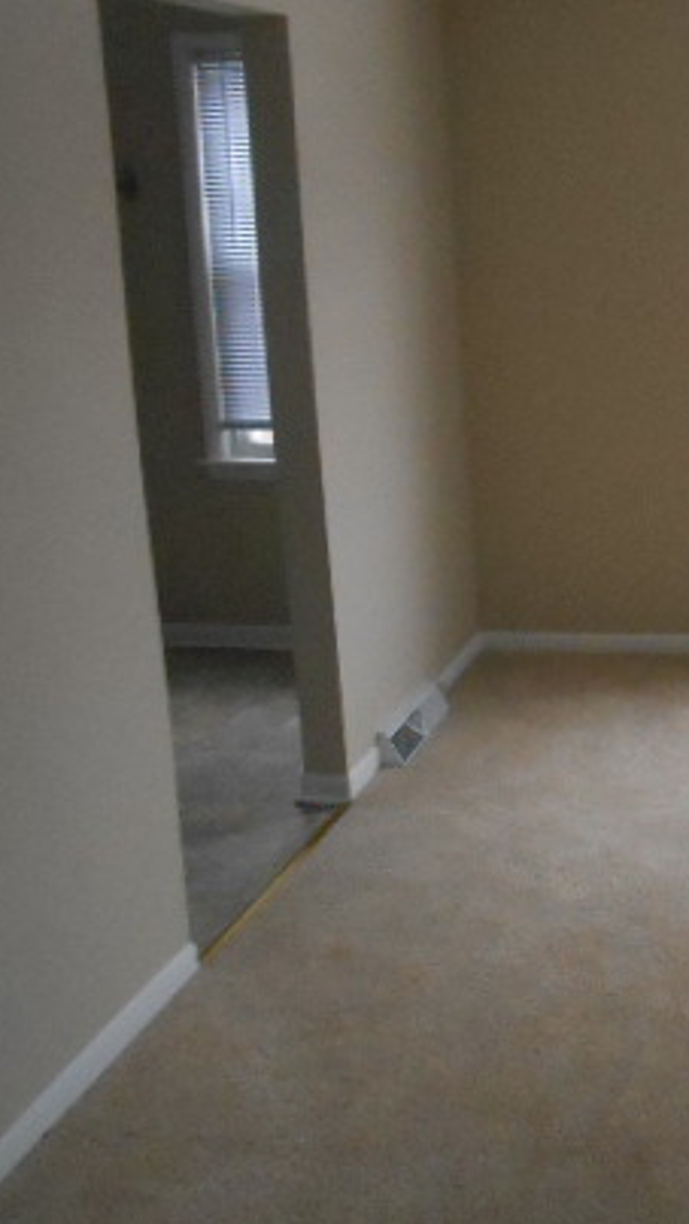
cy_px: 510
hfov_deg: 23.7
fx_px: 1460
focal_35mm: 45
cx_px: 877
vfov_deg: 45.3
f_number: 3.2
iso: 800
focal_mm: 4.6
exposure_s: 1/125
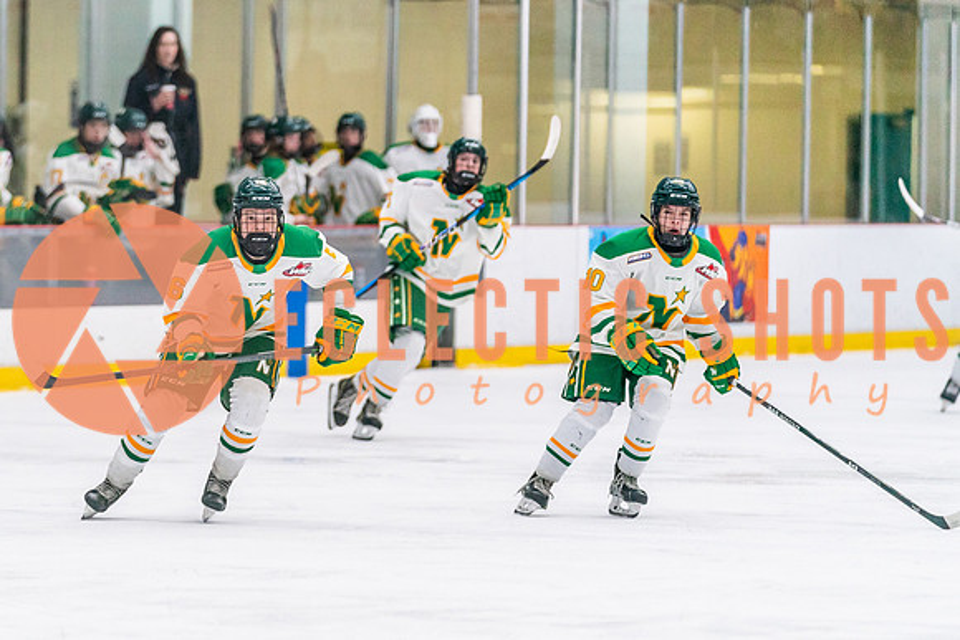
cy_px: 319
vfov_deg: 5.8
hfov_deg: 8.7
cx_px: 286
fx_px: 6316
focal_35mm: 237
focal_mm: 161
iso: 3200
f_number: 2.8
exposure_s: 1/1250
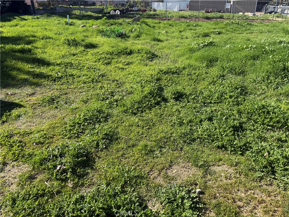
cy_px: 108
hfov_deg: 71.6
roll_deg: +1.7
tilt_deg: -23.7
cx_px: 144
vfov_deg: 56.8
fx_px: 200
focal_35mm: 24
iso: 80
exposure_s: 1/2232
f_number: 1.78
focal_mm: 6.76
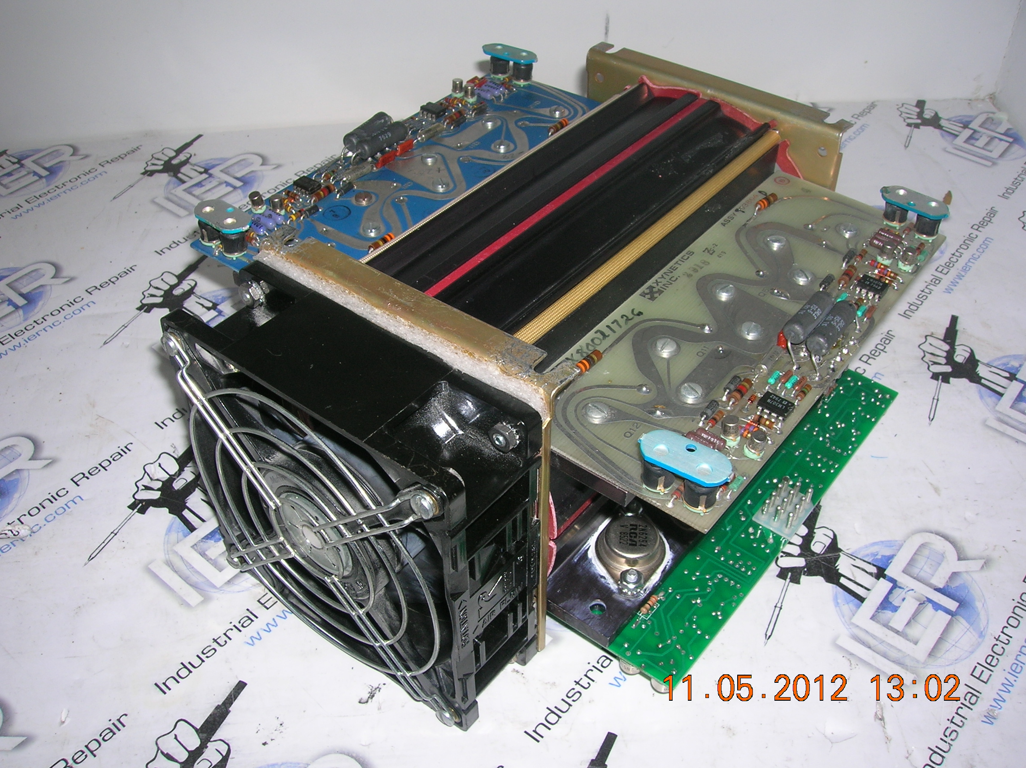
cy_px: 384
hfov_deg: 54.0
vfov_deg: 41.7
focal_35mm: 34
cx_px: 513
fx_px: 1007
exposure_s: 1/60.1
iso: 50
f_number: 4.9
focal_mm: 5.7
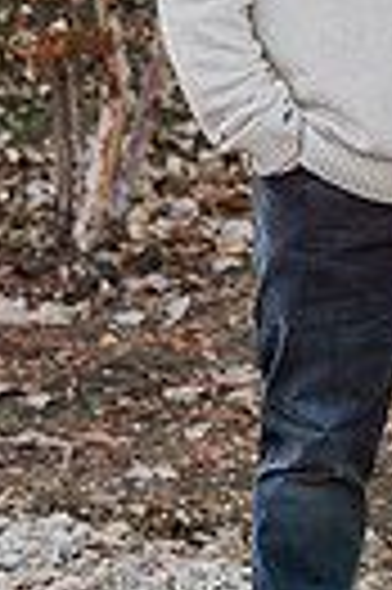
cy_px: -153
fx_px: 4782
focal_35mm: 292
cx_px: 487
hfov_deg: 4.7
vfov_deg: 7.0
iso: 400
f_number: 3.5
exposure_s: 1/320
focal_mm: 85
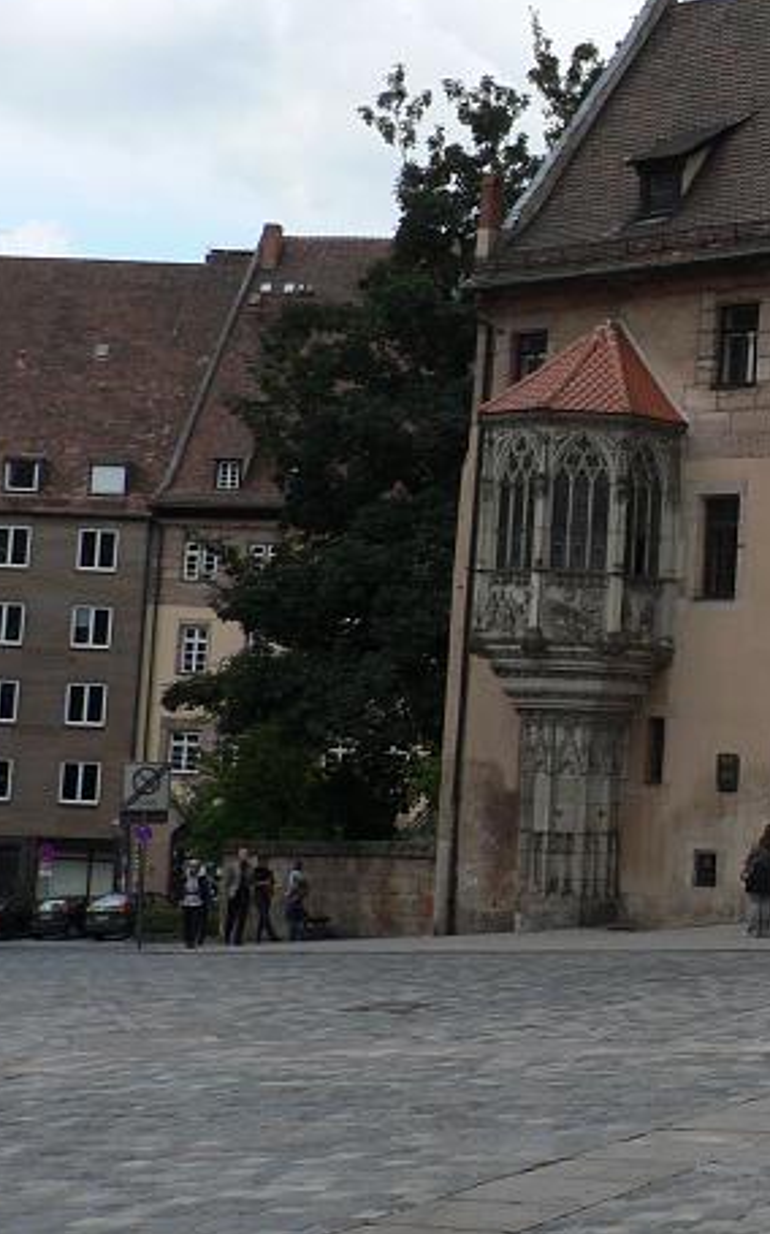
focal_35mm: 69
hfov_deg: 17.5
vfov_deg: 29.6
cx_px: 1041
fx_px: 2319
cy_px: 426
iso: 80
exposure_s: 1/400
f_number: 5
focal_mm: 6.2
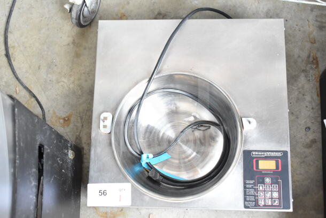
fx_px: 408
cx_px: 163
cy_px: 109
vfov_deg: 29.9
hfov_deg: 43.6
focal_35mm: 45
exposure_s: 1/100
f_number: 5
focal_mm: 30
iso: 1600
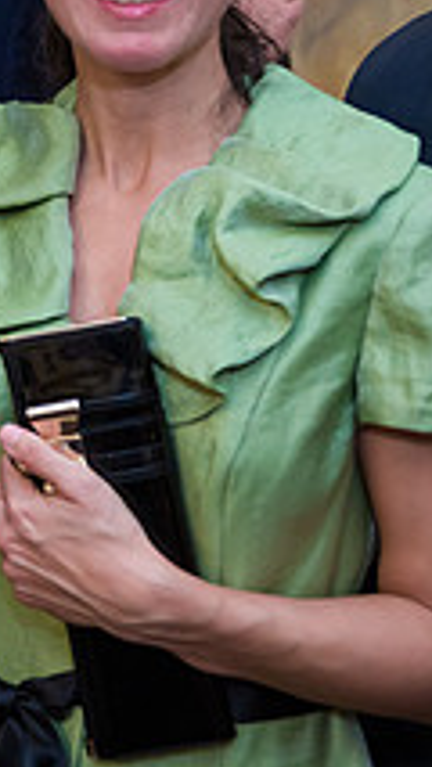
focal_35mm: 76
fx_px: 1546
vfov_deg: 27.5
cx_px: -301
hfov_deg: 14.3
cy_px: 194
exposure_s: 1/125
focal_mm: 26
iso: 1600
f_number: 3.2
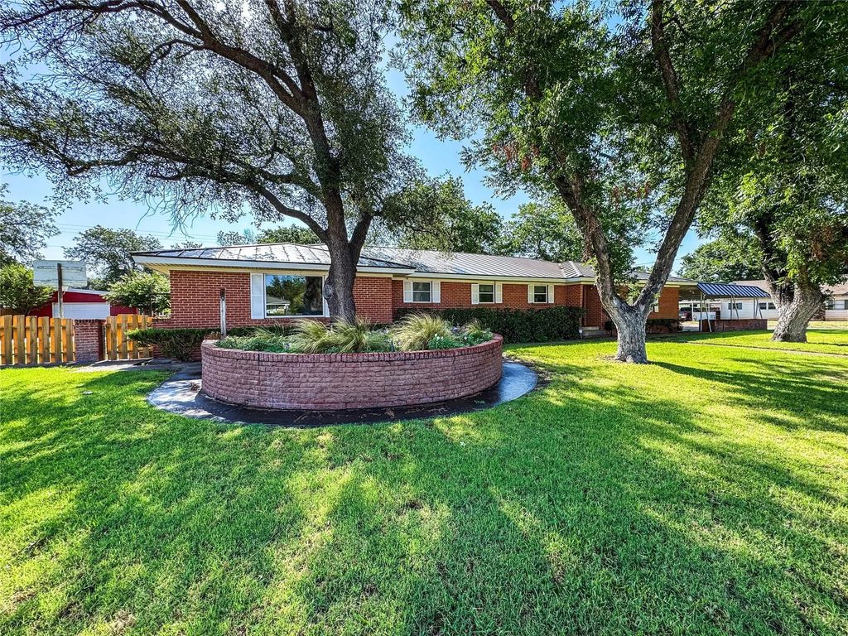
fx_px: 343
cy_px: 318
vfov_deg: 85.7
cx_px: 424
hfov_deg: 102.1
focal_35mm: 14
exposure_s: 1/400
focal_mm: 2.22
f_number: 2.2
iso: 40
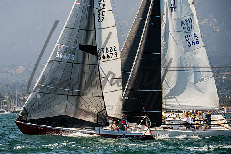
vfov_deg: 5.2
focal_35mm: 266
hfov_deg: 7.7
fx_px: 1708
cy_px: 69
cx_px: 94
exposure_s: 1/2000
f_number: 8
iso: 500
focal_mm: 220
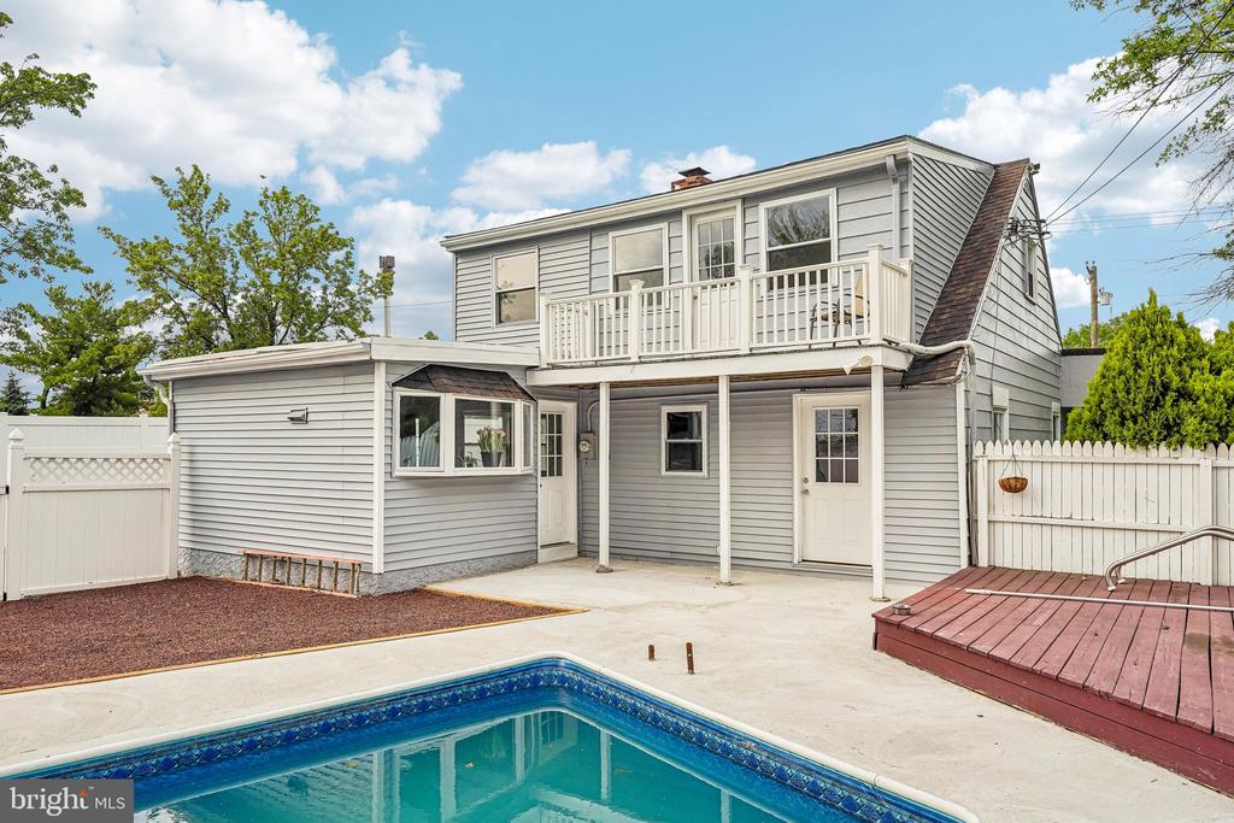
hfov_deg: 73.7
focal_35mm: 24
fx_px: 823
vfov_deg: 53.1
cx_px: 617
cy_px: 412
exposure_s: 1/1600
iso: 500
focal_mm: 24
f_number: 8
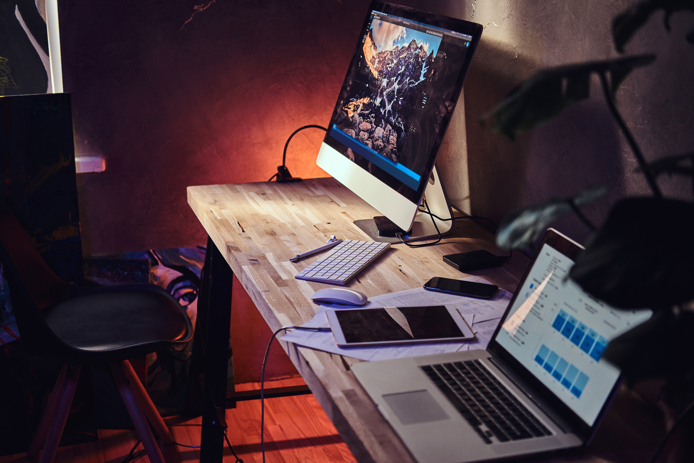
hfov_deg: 37.5
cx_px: 347
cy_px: 232
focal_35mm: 53
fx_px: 1022
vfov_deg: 25.5
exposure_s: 1/125
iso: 640
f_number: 2
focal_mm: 35
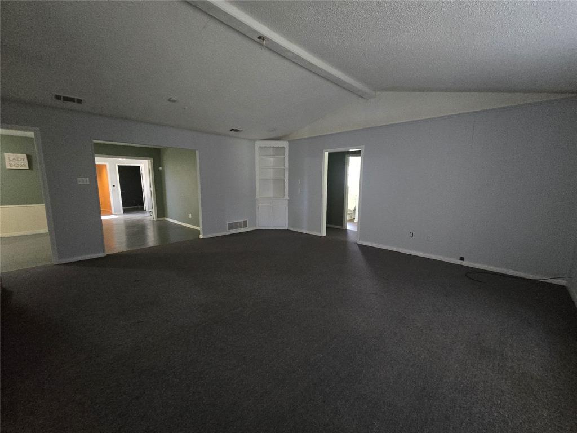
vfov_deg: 89.9
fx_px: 217
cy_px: 216
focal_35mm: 13
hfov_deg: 106.2
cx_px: 288
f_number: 2.2
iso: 1250
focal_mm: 2.2
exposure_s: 1/24
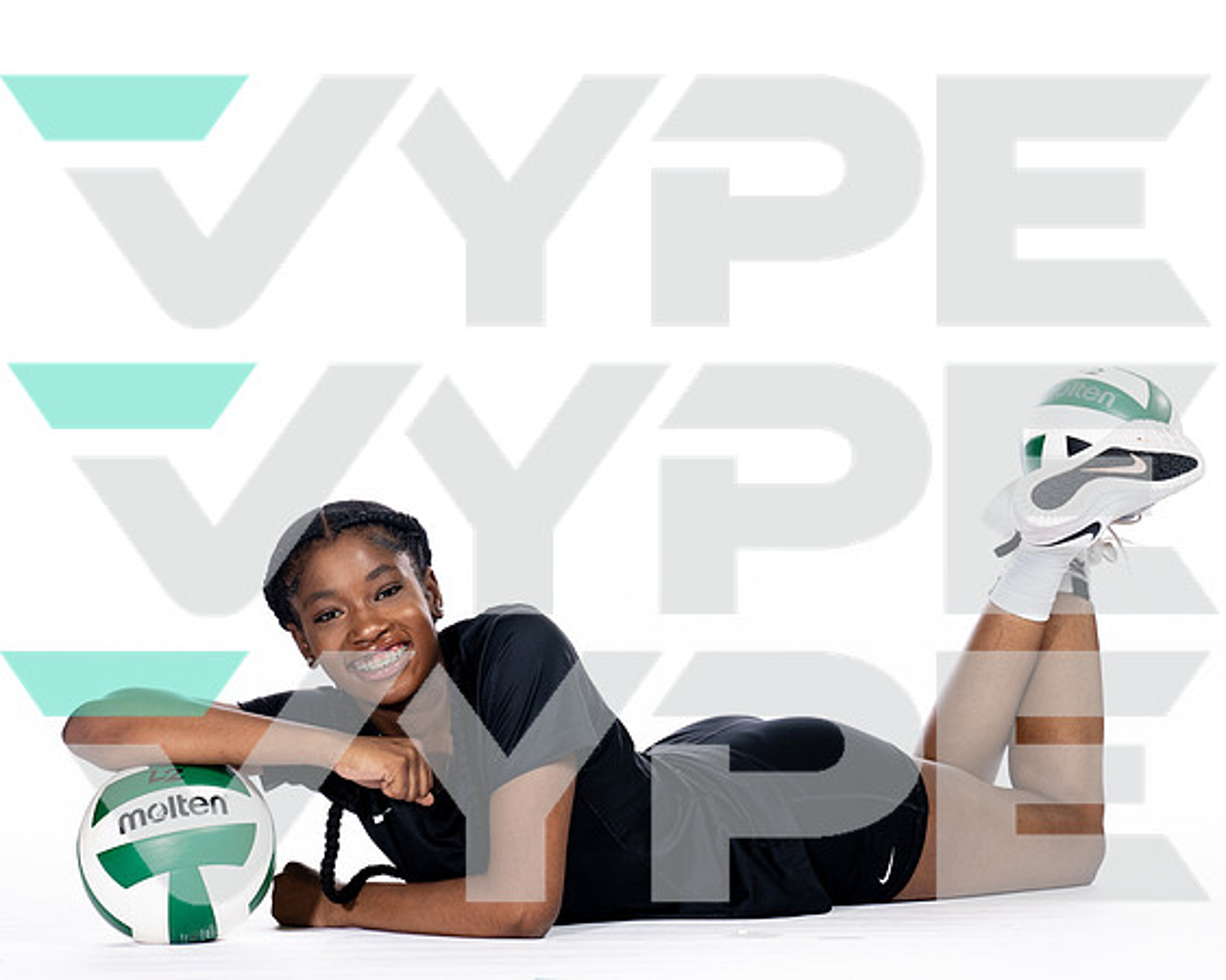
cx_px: 580
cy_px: 585
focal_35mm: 94
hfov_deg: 20.4
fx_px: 3412
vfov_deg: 16.3
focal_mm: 70
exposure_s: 1/250
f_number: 5.6
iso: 400
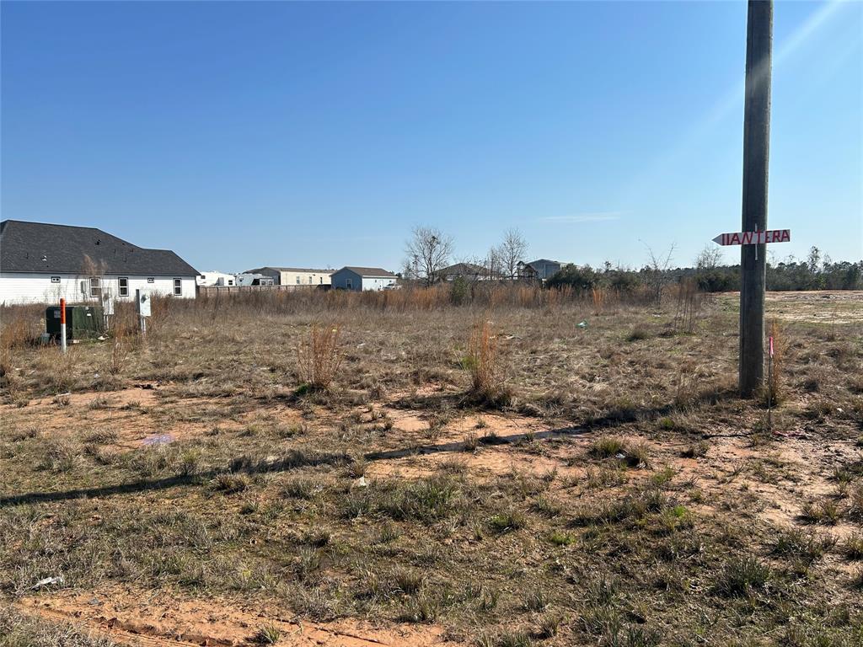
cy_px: 324
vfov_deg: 53.1
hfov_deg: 67.3
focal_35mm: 26
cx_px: 432
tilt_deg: -4.0
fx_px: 648
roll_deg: +0.7
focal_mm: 5.7
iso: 50
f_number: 1.5
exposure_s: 1/5587
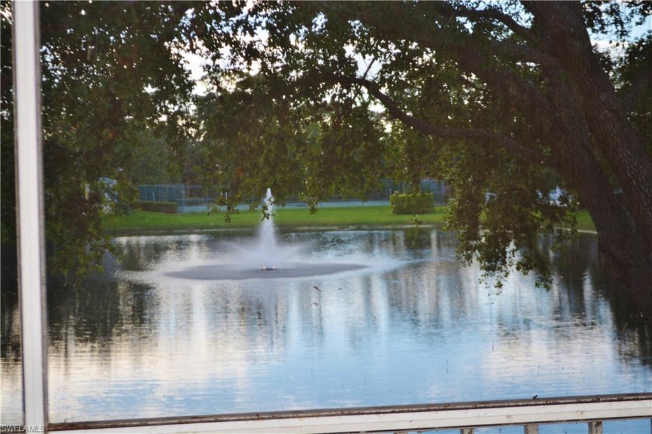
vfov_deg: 21.6
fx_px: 1141
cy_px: 217
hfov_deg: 31.9
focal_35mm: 63
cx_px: 326
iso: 100
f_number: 5.6
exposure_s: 1/200
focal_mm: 42
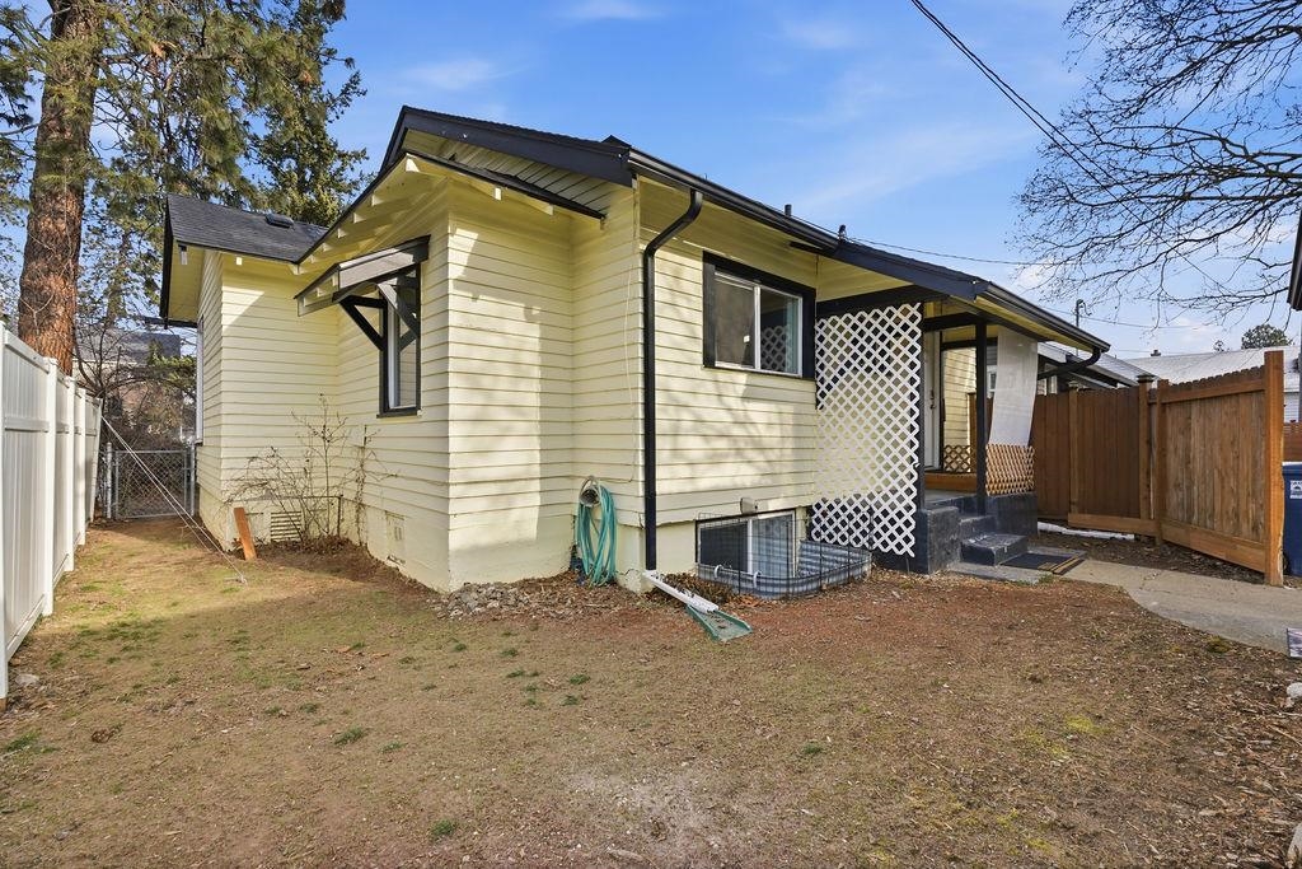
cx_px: 651
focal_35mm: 16
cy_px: 434
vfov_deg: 73.8
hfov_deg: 96.7
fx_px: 579
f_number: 8
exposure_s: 1/1000
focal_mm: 16
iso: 100
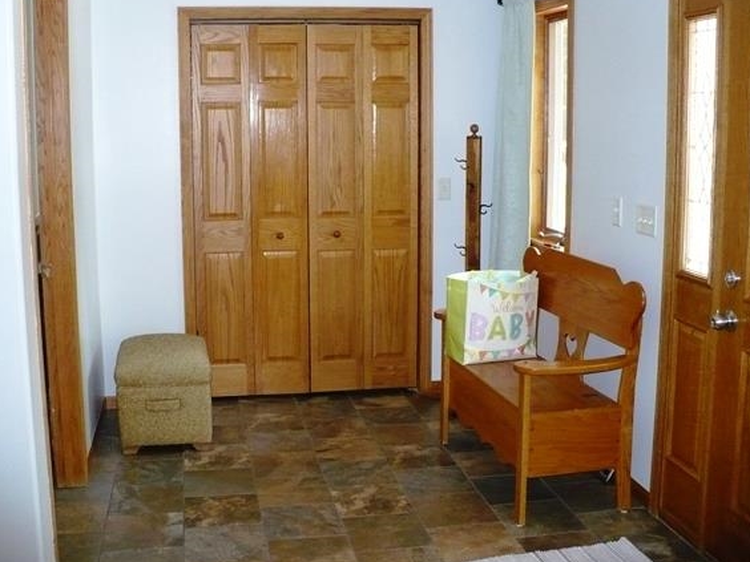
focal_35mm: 42
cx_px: 334
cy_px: 259
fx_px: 910
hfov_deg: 44.7
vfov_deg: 34.3
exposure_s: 1/30
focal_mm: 6.1
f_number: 2.8
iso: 500
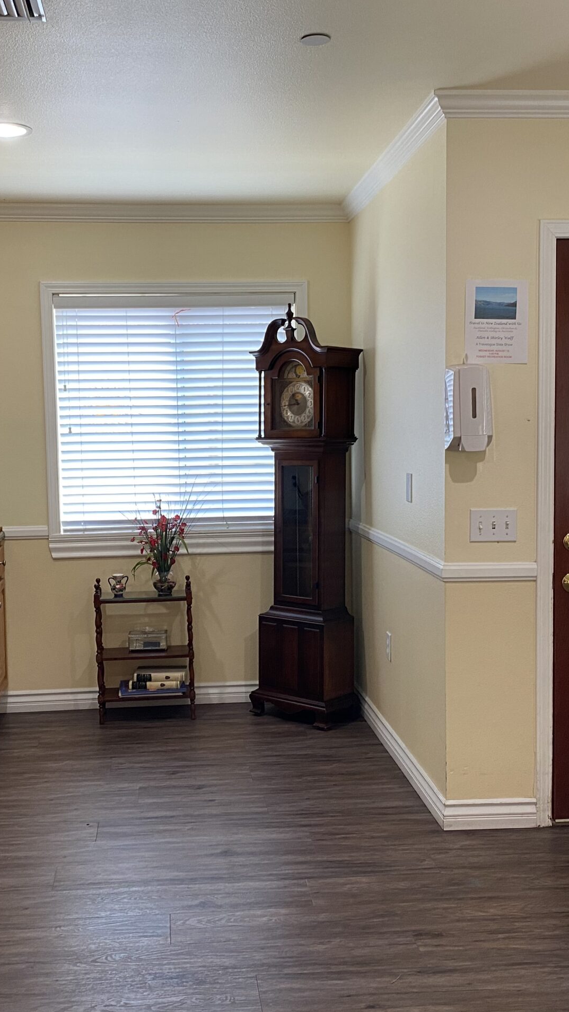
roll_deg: +1.0
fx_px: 1019
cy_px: 508
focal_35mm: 38
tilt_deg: -5.1
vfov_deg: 52.8
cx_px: 241
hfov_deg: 31.1
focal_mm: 4.25
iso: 125
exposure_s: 1/60
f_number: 1.8
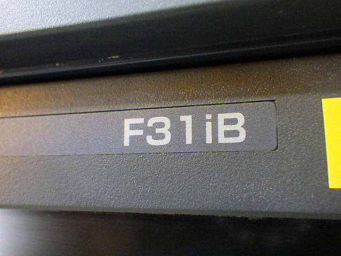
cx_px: 170
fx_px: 335
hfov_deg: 54.0
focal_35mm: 34
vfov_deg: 41.8
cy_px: 128
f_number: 3.8
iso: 1600
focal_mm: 6.1
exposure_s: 1/25
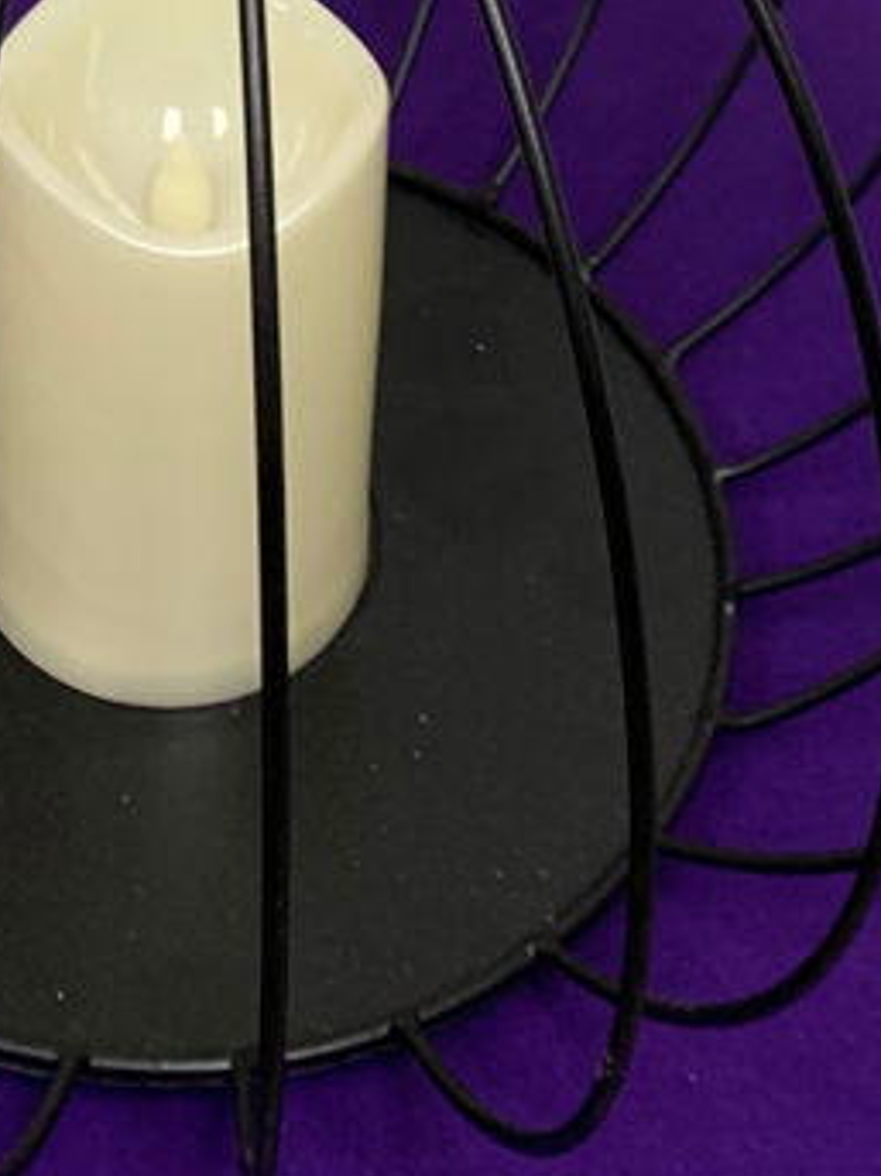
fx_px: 3090
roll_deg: -1.9
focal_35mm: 91
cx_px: 230
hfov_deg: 16.2
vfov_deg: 18.1
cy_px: -799
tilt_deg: -28.6
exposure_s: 1/60
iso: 160
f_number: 1.8
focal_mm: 4.25
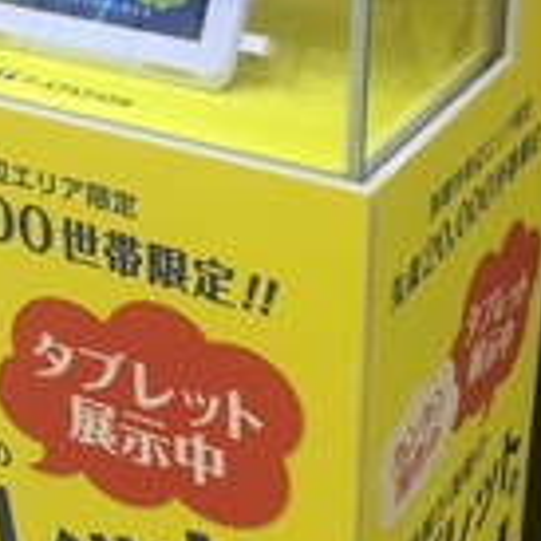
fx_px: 1415
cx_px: 205
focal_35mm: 80
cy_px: 132
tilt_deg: -24.6
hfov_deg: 21.6
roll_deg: -0.7
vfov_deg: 21.5
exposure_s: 1/60
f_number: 2.2
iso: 32
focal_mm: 4.15
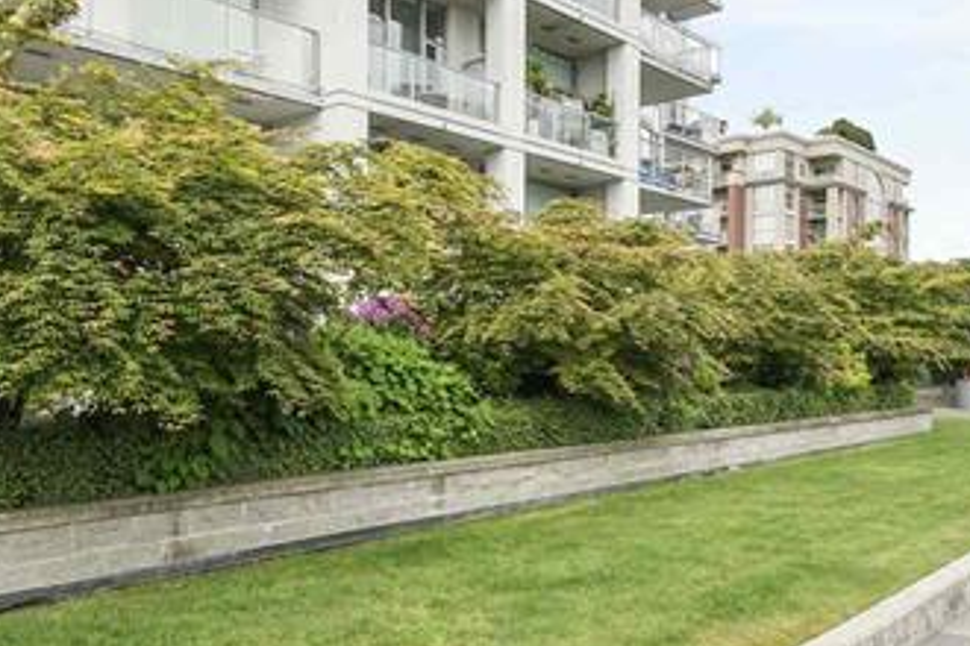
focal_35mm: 31
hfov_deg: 60.3
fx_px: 835
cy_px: 179
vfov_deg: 41.3
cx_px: 494
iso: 500
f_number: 9
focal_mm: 16
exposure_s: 1/60
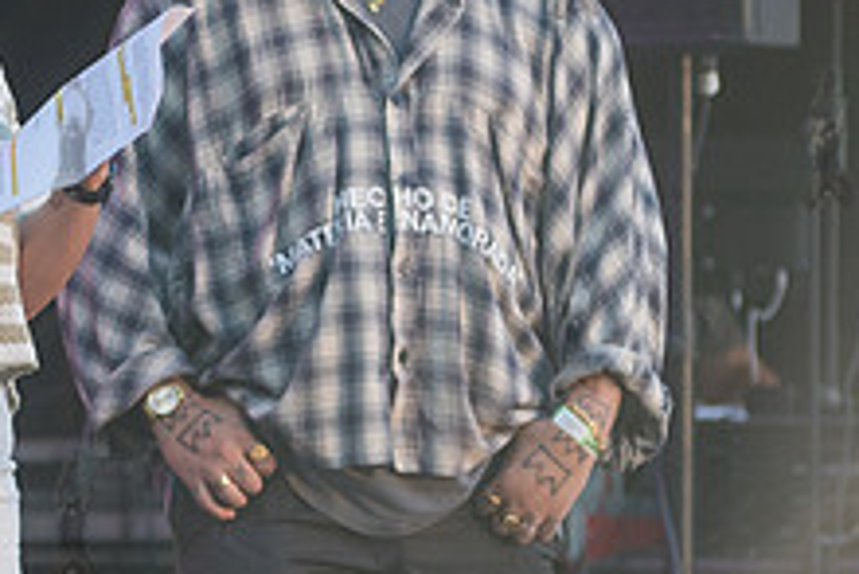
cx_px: -1
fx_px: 14278
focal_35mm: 598
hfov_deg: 3.4
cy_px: 138
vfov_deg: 2.3
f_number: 4
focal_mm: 185
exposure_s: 1/1250
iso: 1000
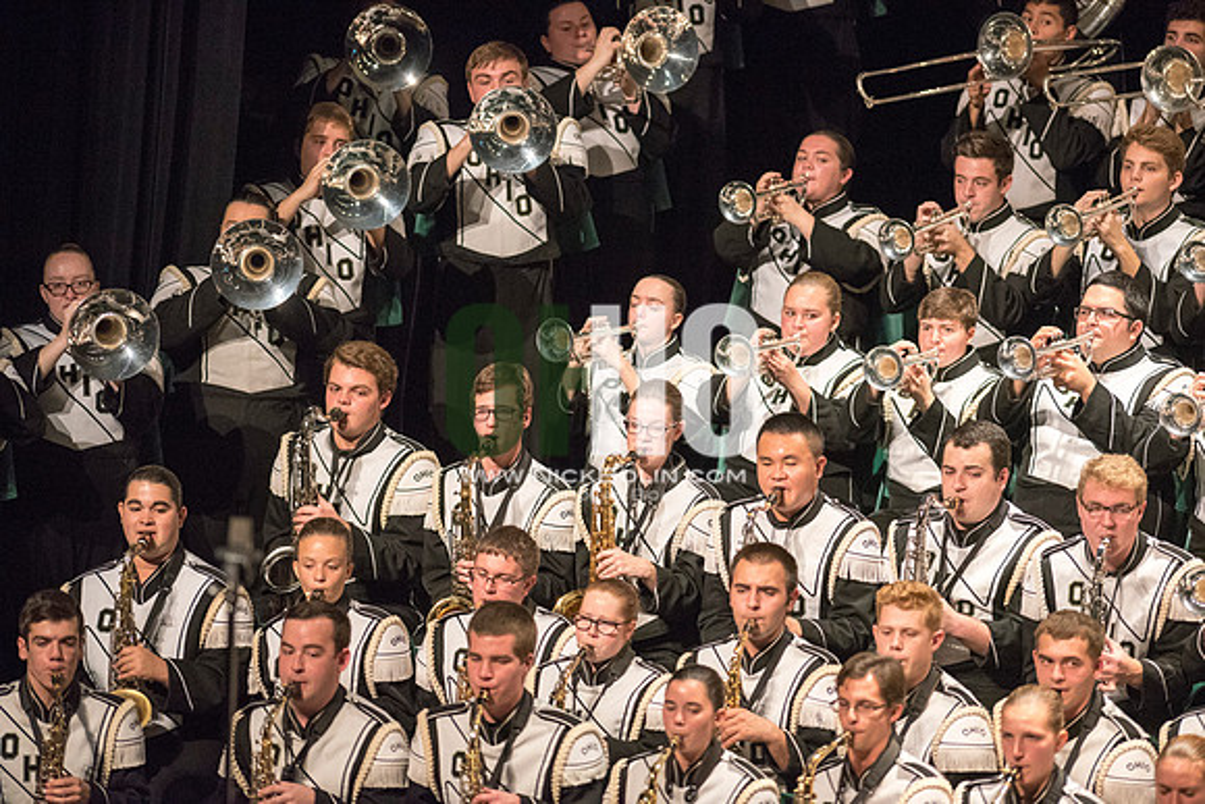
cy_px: 402
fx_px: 10044
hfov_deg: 6.9
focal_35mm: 300
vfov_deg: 4.6
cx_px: 602
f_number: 2.8
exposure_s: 1/500
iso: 4000
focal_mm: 300
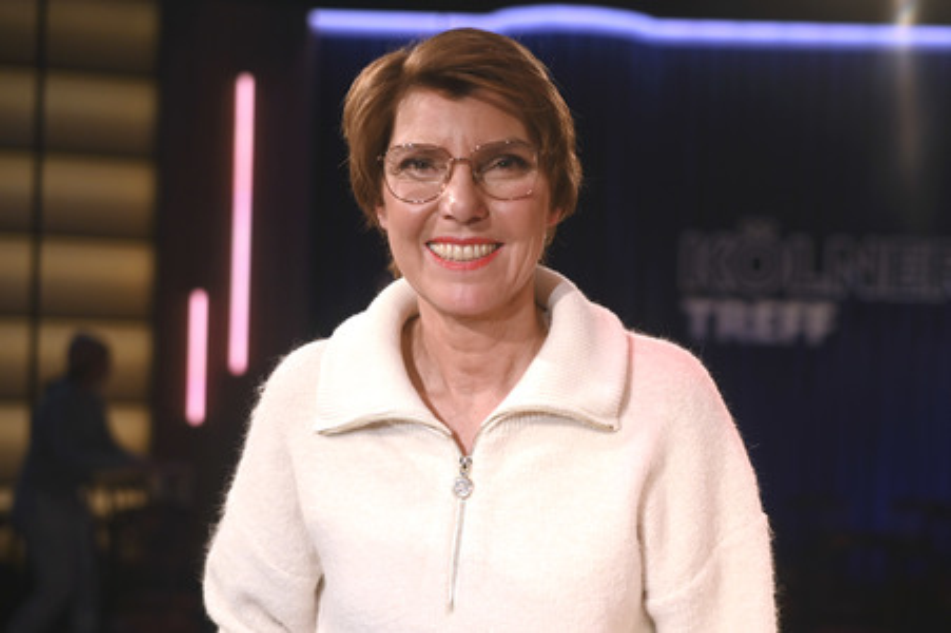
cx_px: 476
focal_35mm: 55
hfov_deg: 36.3
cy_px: 316
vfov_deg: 24.6
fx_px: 1452
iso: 1250
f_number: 2.8
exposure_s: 1/250
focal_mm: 55
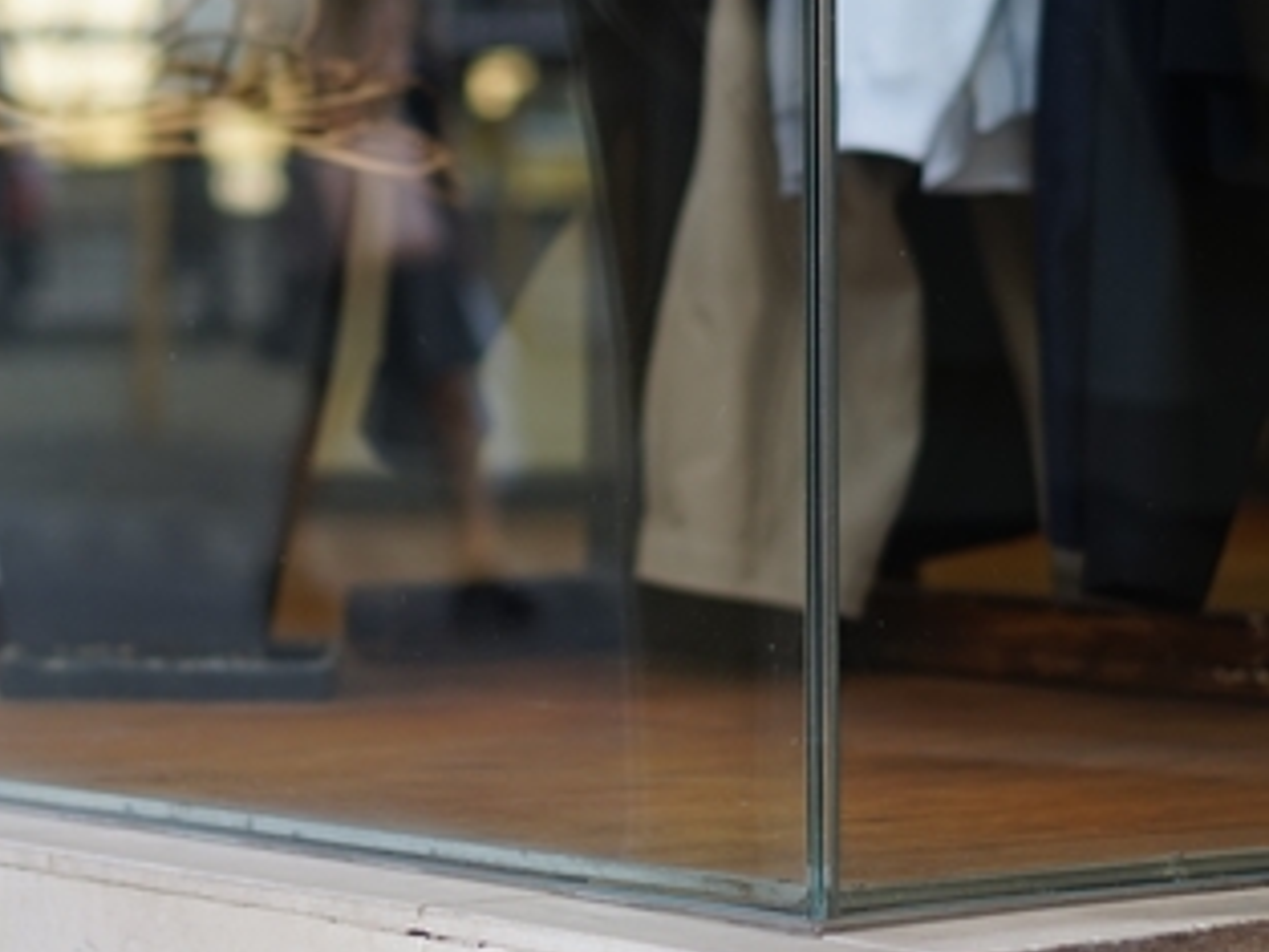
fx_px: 4951
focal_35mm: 135
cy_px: 233
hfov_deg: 14.5
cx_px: 182
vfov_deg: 11.0
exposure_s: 1/320
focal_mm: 55
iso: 100
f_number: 2
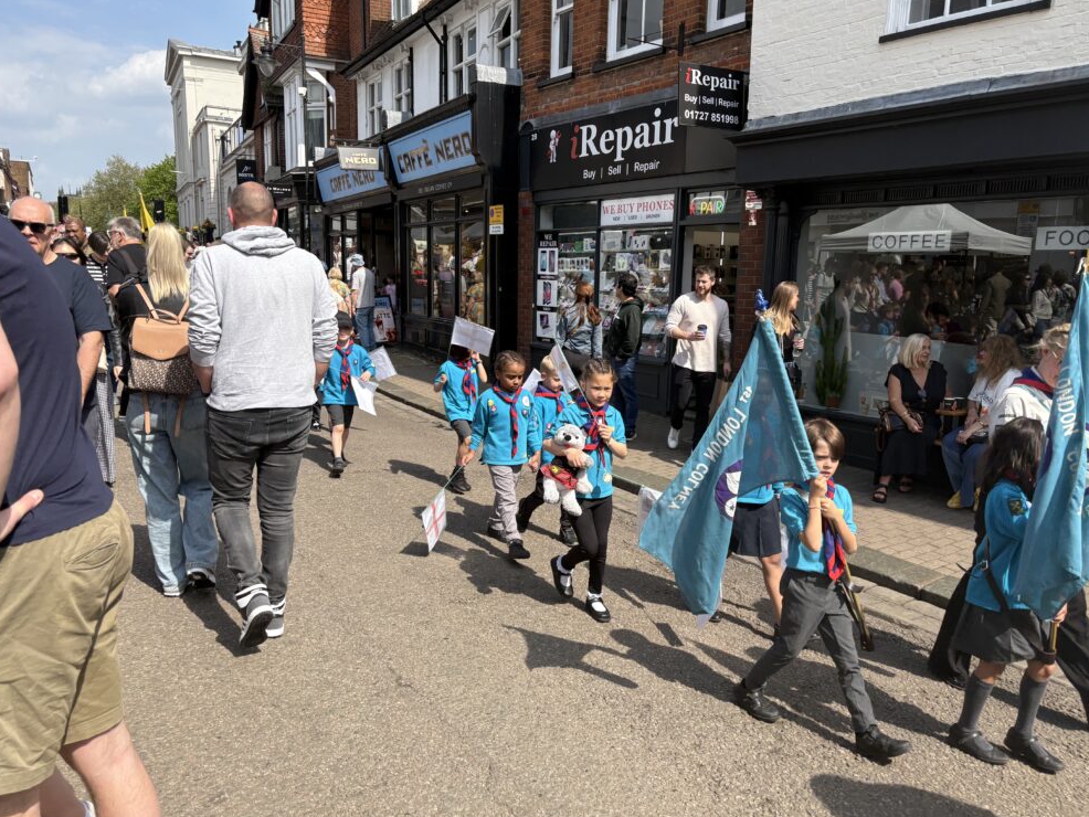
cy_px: 403
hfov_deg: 65.3
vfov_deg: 51.4
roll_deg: -0.8
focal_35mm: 27
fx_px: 850
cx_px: 551
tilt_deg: -8.7
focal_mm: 5.96
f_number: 1.6
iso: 50
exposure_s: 1/2208
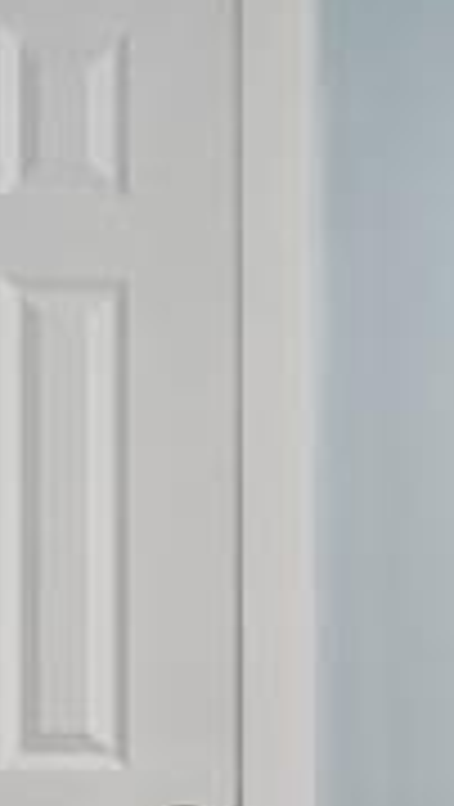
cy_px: 576
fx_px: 1922
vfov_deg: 23.5
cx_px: 1286
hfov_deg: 10.4
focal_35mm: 90
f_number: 2.8
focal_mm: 15
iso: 125
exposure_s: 1/30
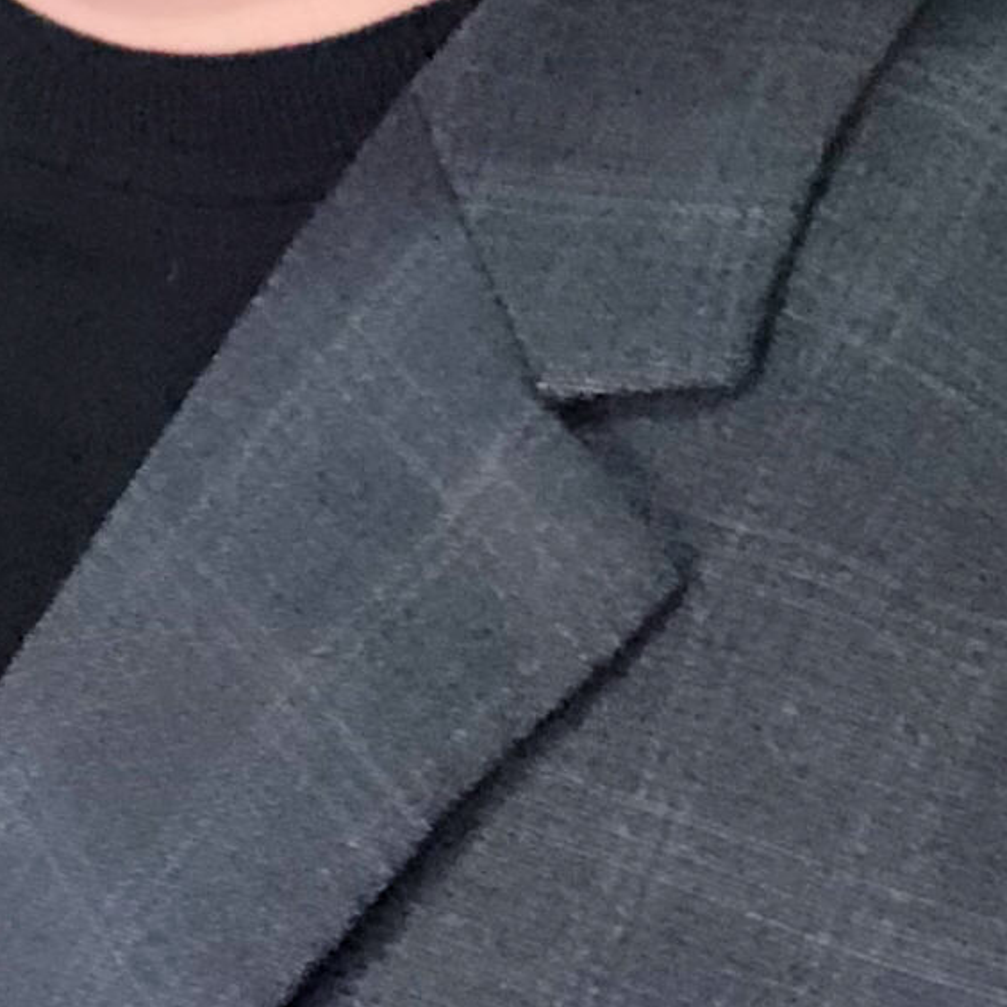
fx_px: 5101
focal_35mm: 155
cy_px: -814
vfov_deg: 10.6
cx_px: -279
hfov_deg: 11.0
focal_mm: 2.87
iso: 160
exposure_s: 1/60
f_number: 2.2
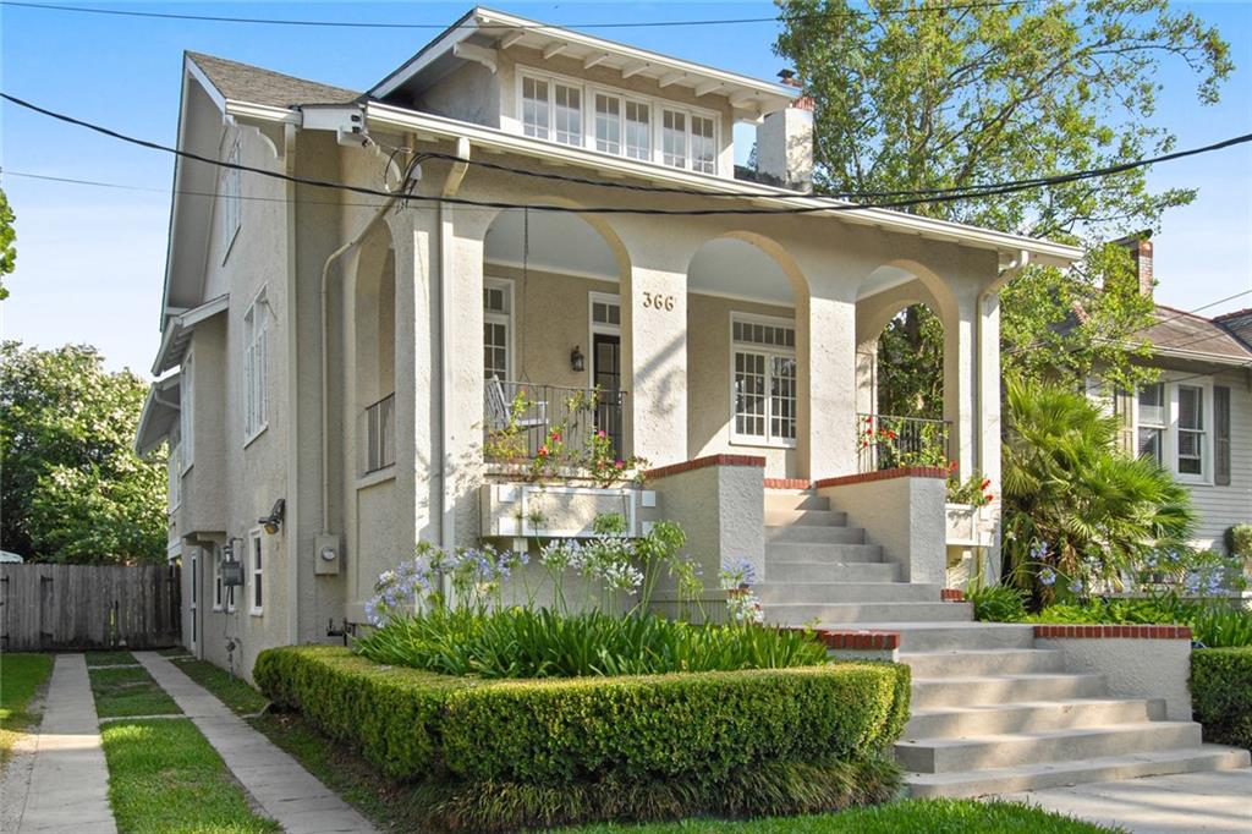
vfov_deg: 45.6
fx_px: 991
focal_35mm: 28
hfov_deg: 64.6
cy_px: 417
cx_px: 626
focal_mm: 19
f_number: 11
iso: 200
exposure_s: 1/100
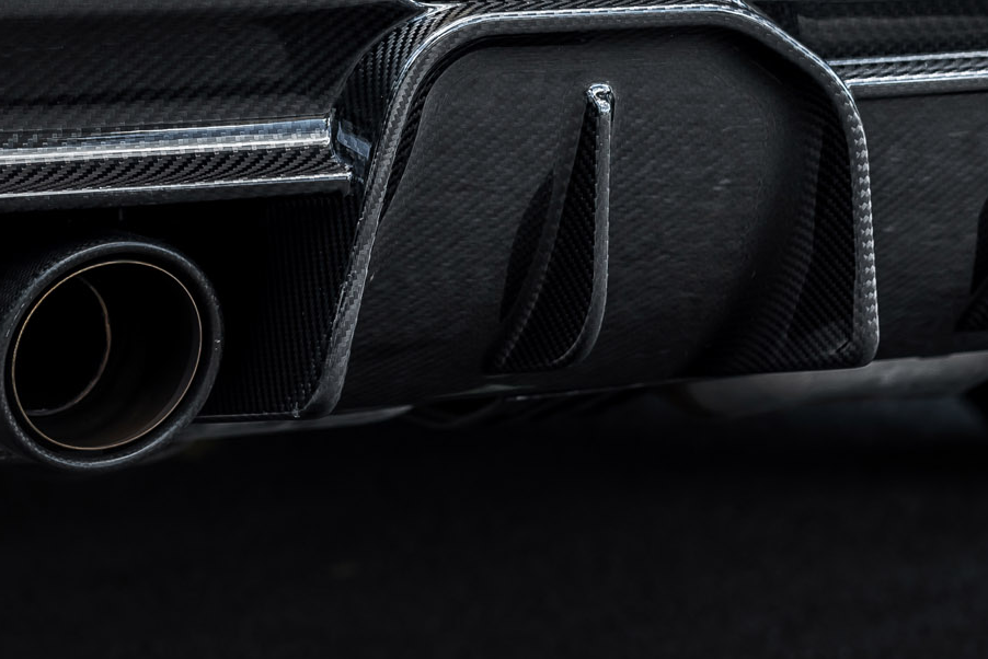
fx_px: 4557
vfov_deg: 8.2
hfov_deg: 12.4
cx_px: 524
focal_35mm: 166
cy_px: -89
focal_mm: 50
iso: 100
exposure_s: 1/160
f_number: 2.8
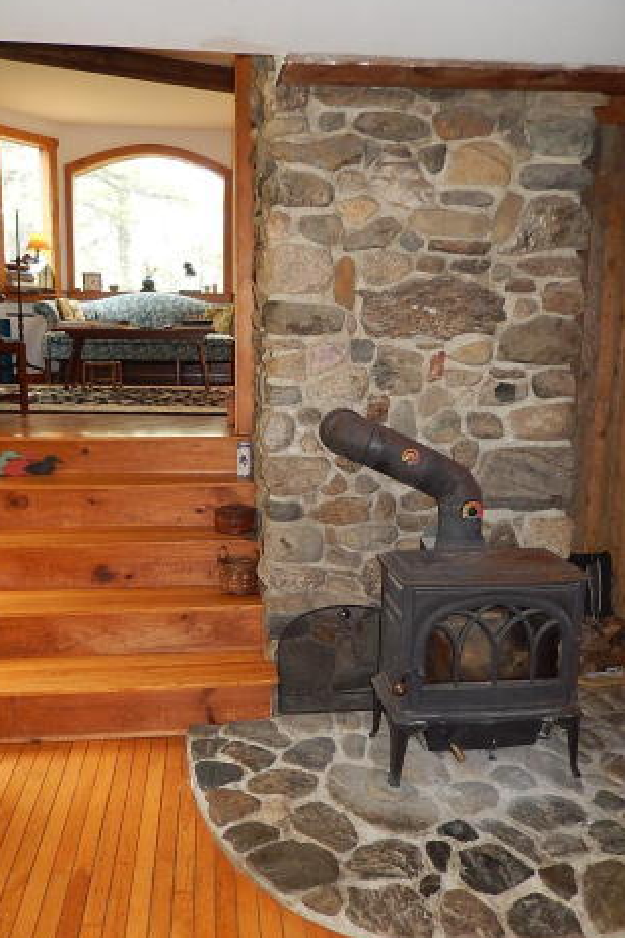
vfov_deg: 67.4
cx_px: 278
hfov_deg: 47.8
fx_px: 703
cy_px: 461
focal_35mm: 27
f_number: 3.4
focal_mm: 4.5
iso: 280
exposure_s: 1/30
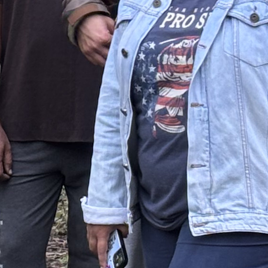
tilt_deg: -3.9
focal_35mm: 330
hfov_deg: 5.2
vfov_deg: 5.3
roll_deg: +0.9
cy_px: -4
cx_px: -173
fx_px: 2891
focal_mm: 5.96
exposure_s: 1/91
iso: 50
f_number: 1.6
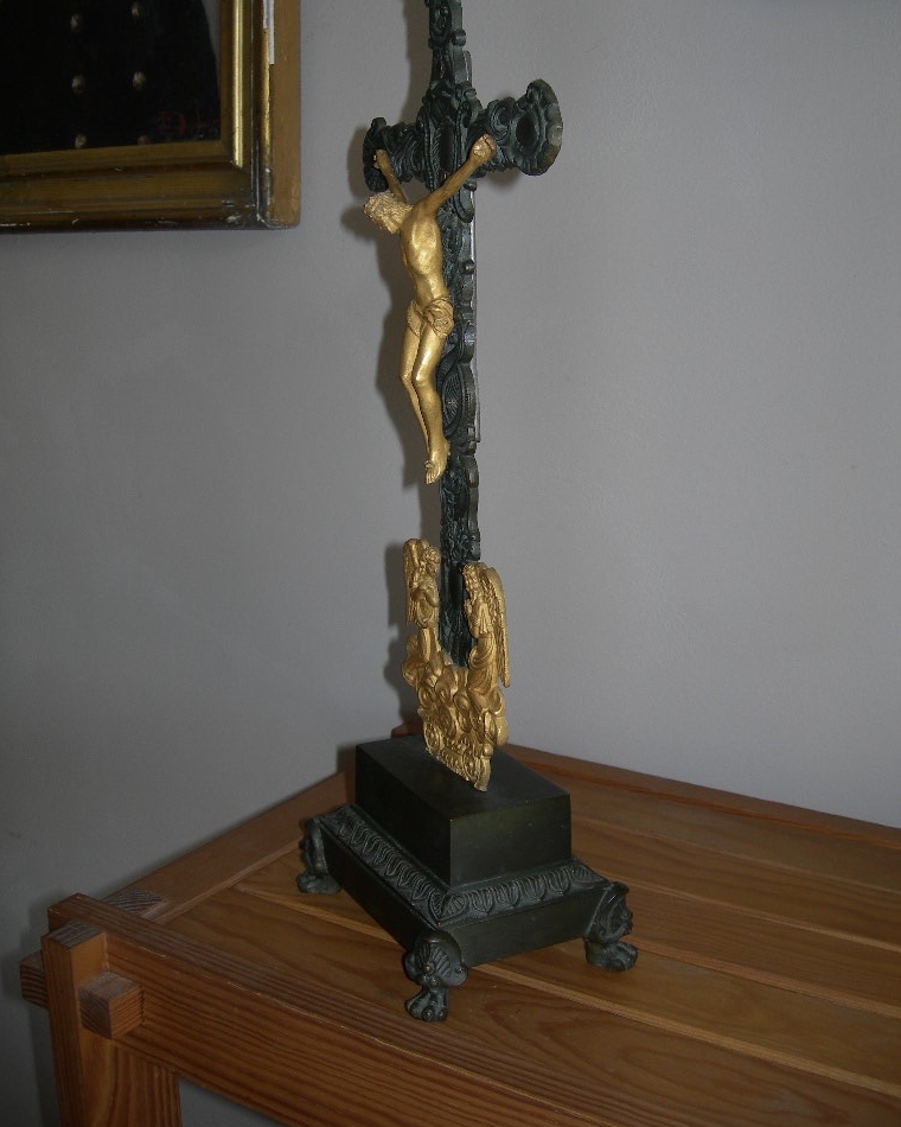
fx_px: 1333
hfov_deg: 37.3
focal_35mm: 40
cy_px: 526
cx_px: 449
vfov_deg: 45.8
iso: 50
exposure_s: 1/60.1
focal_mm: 7.8
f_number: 2.8
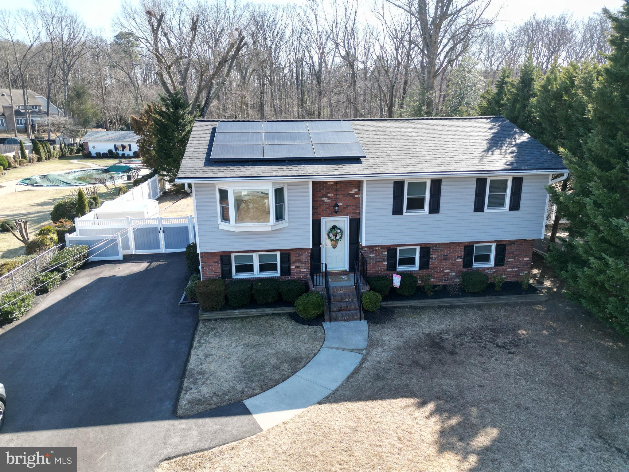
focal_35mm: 24
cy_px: 236
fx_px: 436
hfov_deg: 71.6
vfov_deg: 56.8
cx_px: 314
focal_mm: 6.72
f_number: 1.7
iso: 120
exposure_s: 1/725
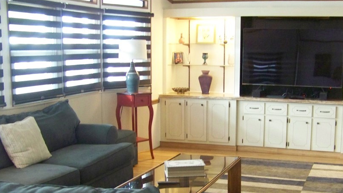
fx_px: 455
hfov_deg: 41.1
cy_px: 140
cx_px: 204
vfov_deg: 23.8
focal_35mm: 50
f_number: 2.8
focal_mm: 5.85
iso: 400
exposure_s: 1/15
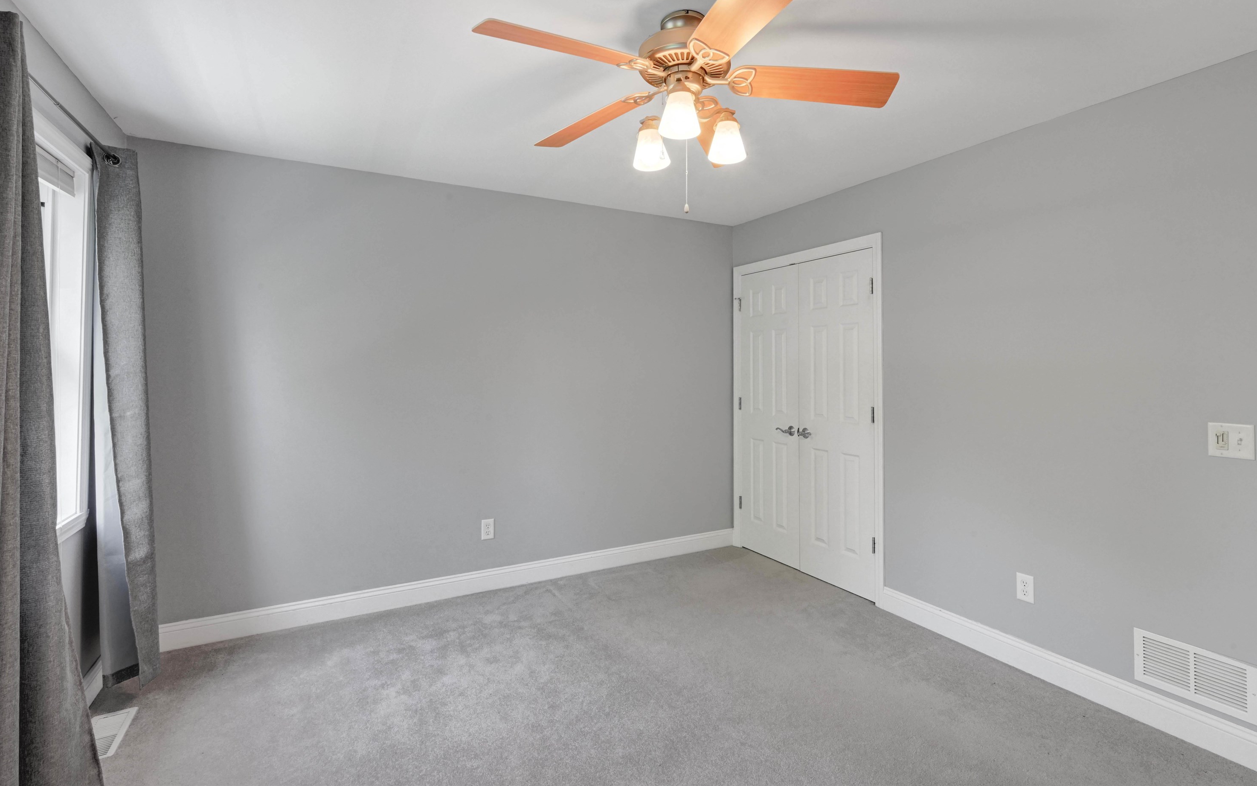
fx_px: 582
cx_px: 651
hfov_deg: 94.3
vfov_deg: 67.8
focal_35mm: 17
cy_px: 349
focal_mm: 16
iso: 1000
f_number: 14
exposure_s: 1/10
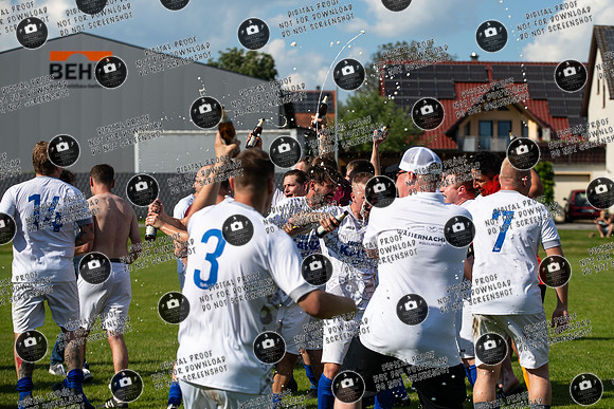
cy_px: 191
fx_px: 1576
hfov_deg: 22.0
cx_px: 339
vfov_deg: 14.8
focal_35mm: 92
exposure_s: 1/1600
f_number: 3.5
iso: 72
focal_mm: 82
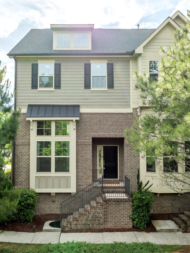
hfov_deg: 42.7
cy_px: 125
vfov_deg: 55.4
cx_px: 75
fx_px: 242
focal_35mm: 33
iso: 400
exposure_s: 1/2000
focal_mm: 12.29
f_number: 2.8
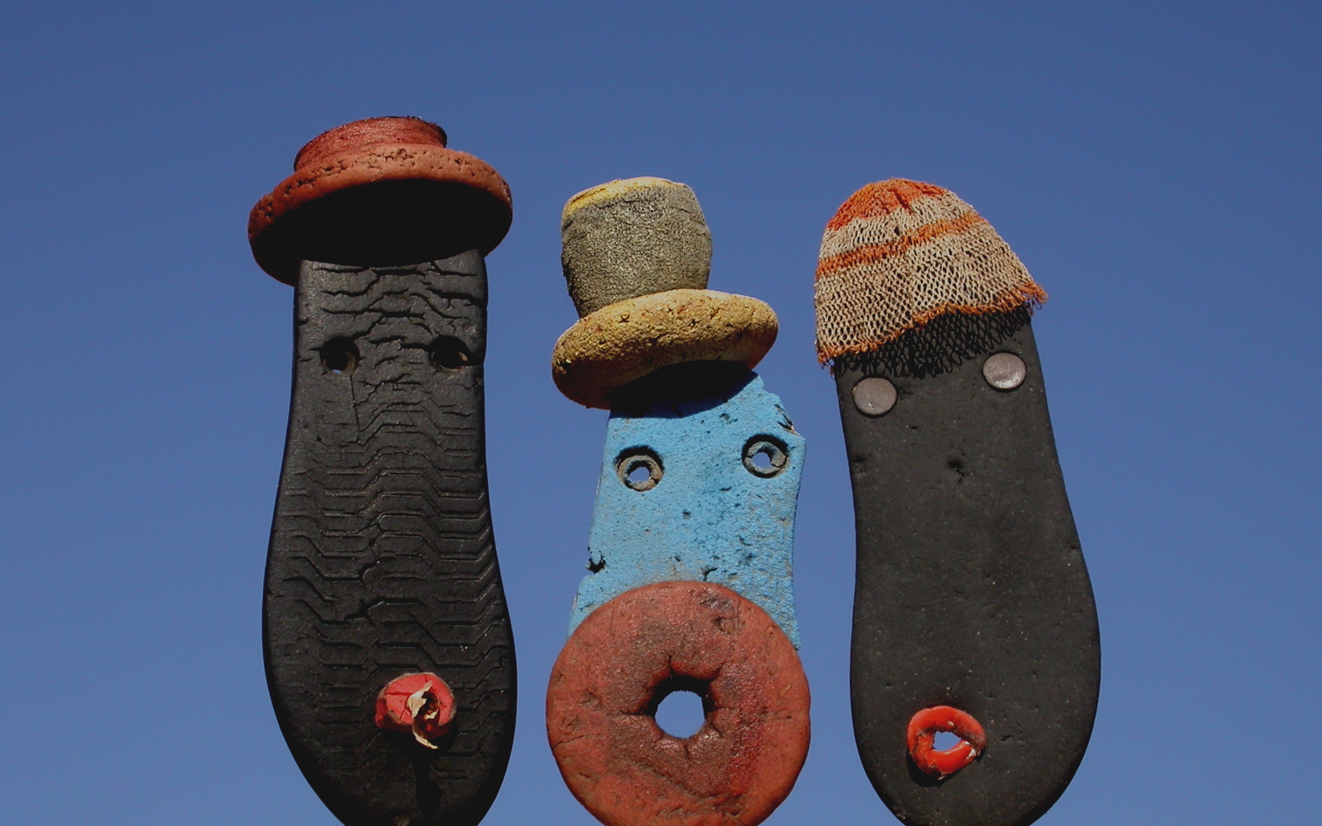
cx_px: 661
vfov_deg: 11.6
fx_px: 4071
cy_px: 371
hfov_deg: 18.4
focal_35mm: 113
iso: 100
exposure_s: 1/418
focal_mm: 22
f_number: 6.6
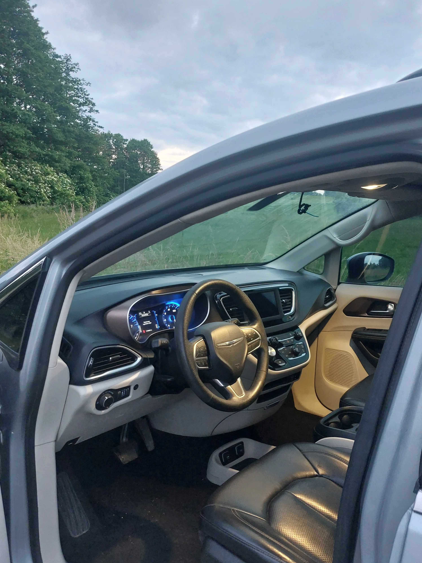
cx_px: 236
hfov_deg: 48.1
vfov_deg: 61.6
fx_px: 471
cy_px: 301
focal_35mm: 29
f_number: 1.8
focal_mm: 5.23
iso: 500
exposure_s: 1/50
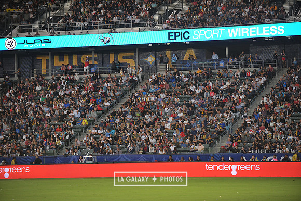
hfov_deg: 13.7
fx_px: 1253
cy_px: 100
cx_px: 150
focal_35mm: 150
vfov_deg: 9.1
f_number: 2.8
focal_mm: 150
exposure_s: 1/1000
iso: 1250
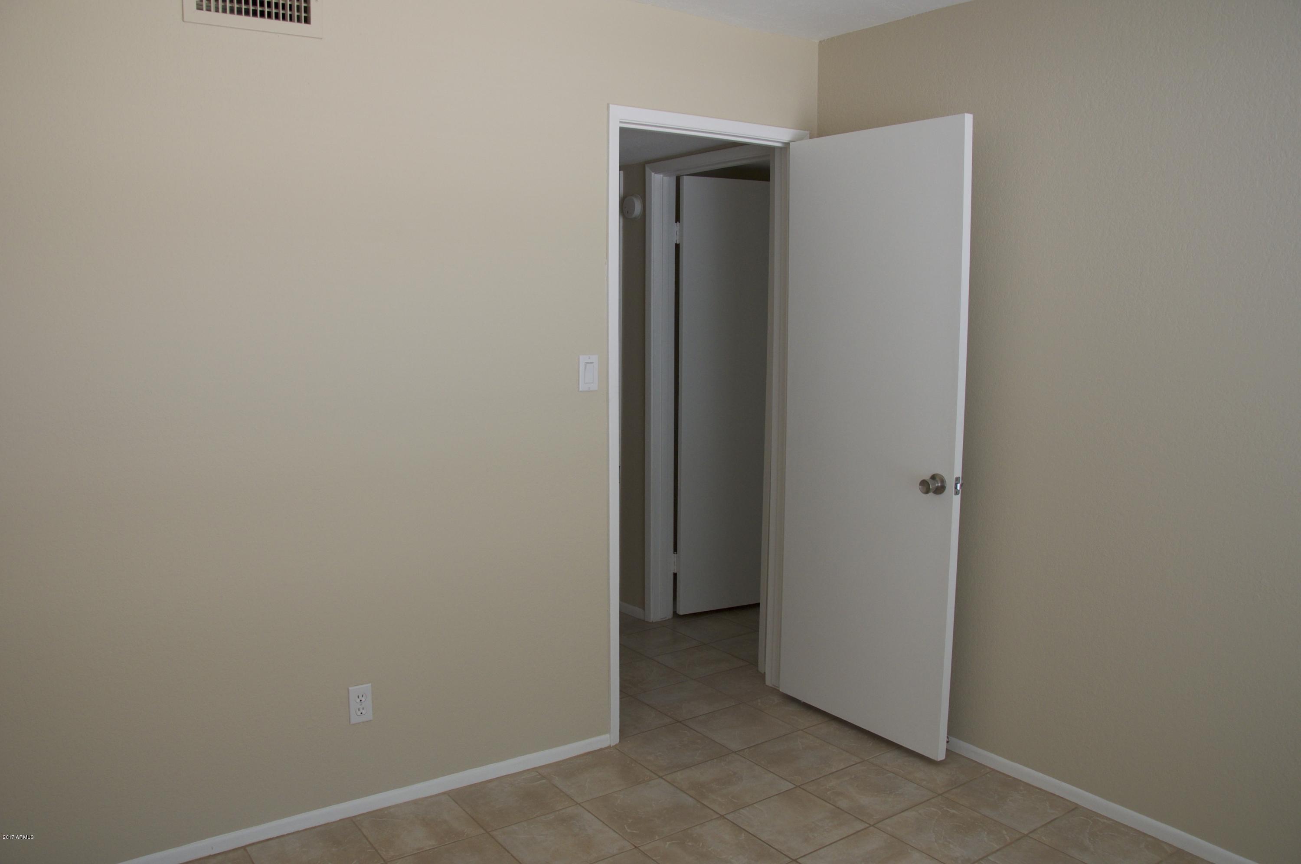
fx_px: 974
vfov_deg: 47.8
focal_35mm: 27
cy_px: 432
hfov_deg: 67.4
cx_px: 650
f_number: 5.6
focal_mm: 18
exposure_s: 1/30
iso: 400
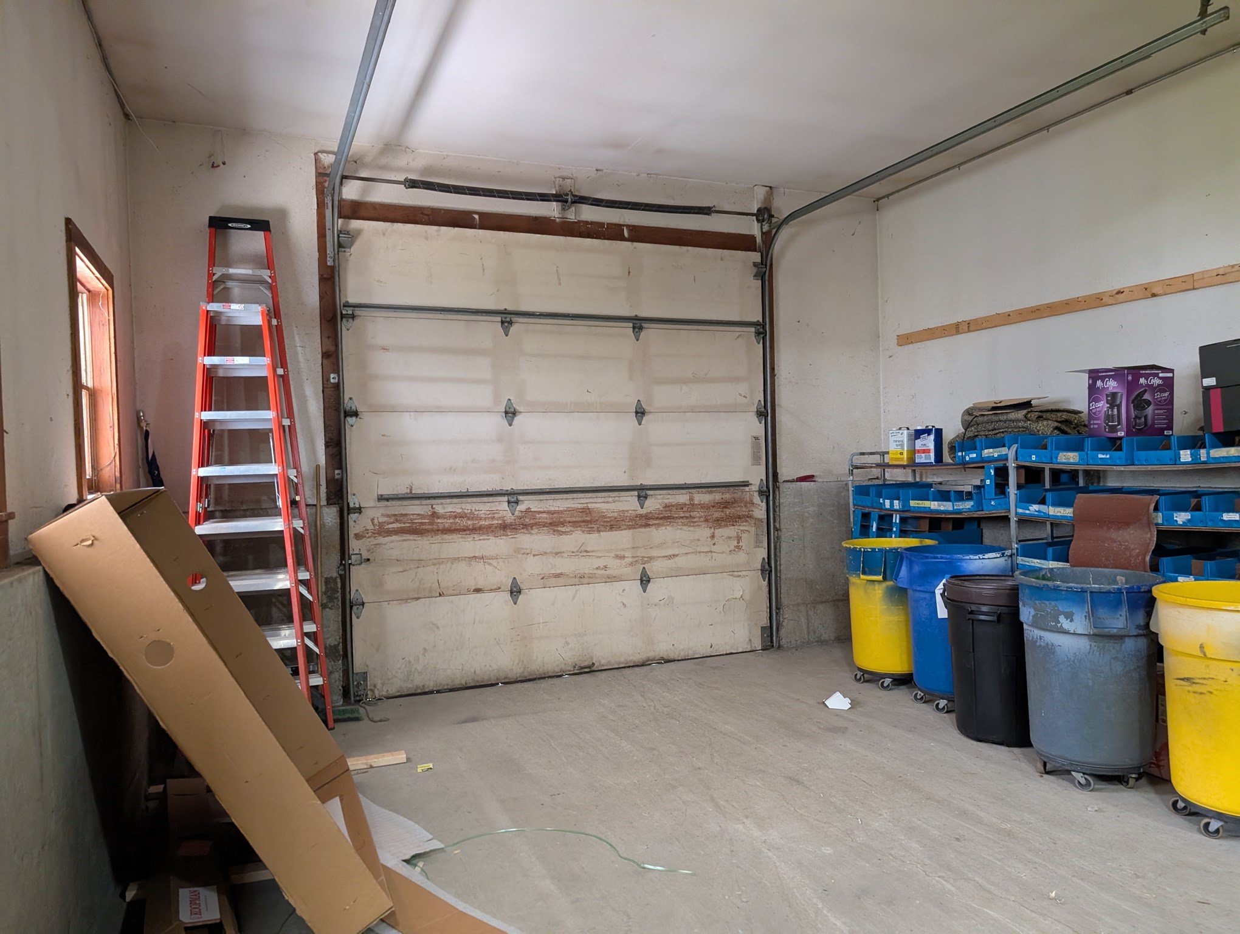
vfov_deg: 56.9
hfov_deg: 71.5
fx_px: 861
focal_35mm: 24
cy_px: 467
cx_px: 620
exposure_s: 1/244
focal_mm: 6.9
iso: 1345
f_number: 1.68
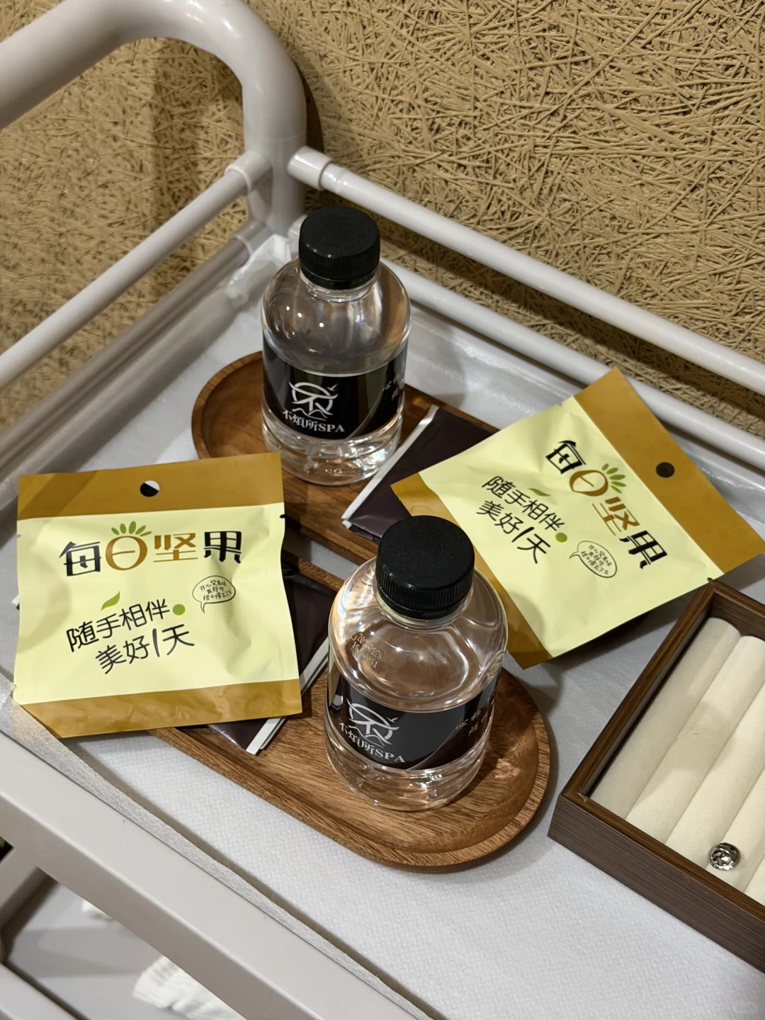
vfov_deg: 39.7
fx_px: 1414
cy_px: 510
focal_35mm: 48
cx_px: 382
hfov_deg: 30.3
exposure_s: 1/25
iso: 500
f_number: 1.78
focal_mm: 6.76
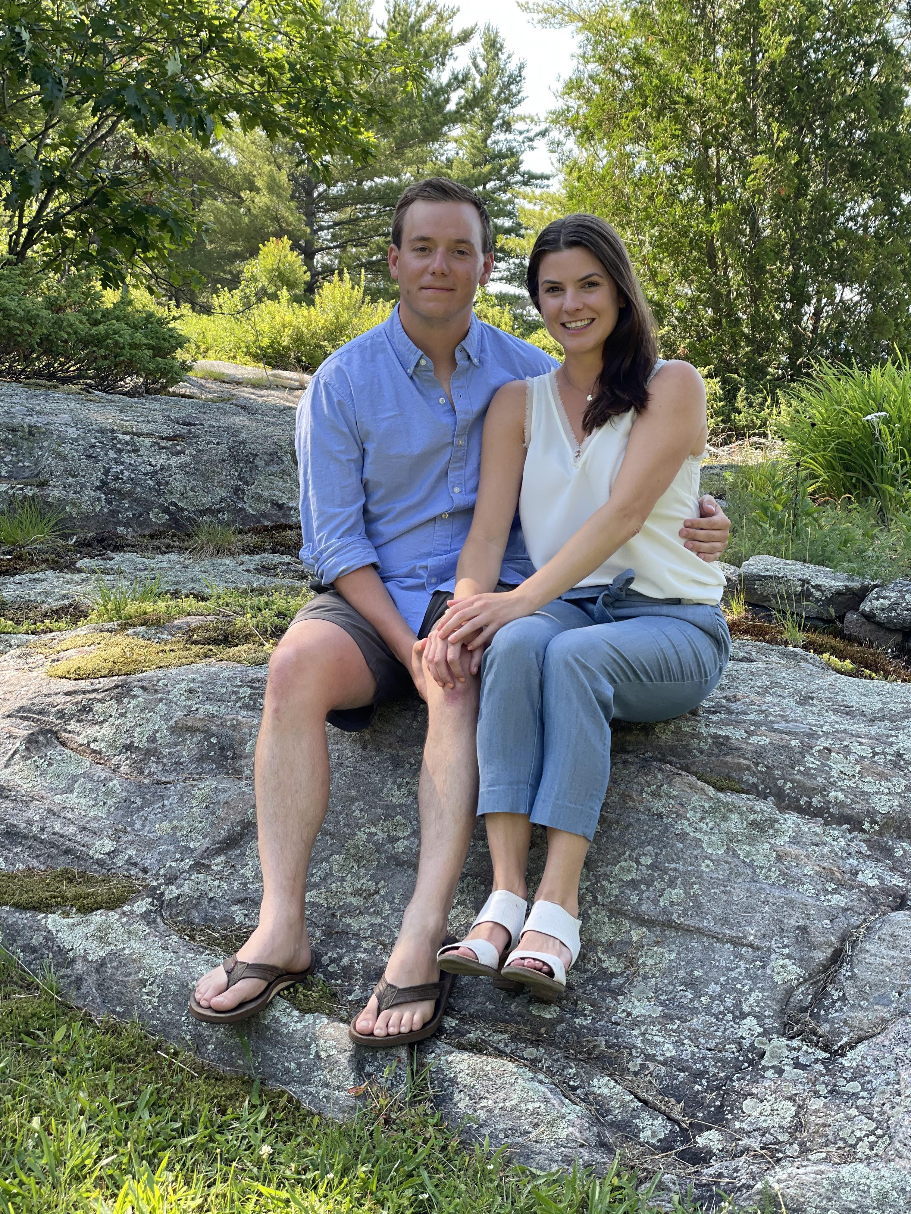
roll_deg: +0.2
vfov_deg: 36.8
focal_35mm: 52
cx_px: 456
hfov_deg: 28.0
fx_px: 1825
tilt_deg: -6.3
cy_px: 607
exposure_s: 1/145
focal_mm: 6
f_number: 2
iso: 25
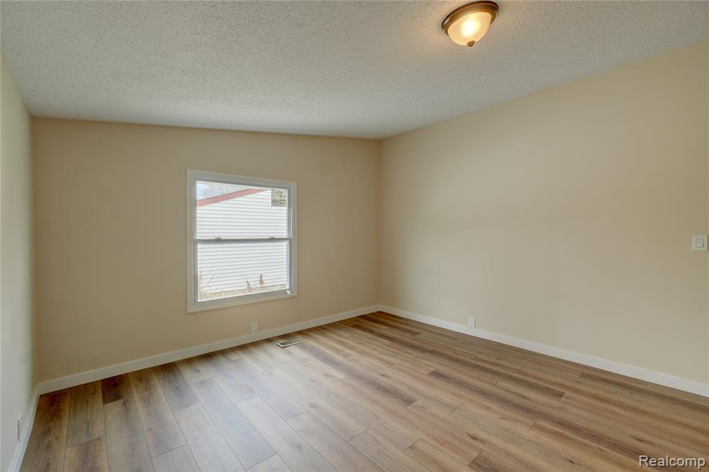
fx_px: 295
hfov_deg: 100.4
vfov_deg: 77.3
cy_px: 236
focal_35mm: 15
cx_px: 354
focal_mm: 10
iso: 250
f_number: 8
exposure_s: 1/30
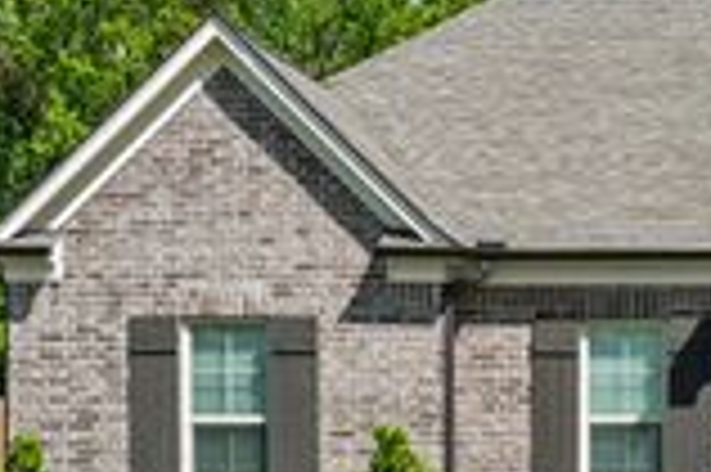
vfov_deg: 14.4
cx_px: 958
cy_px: 171
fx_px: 1874
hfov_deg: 19.6
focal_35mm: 95
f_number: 9
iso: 800
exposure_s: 1/1000
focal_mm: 30
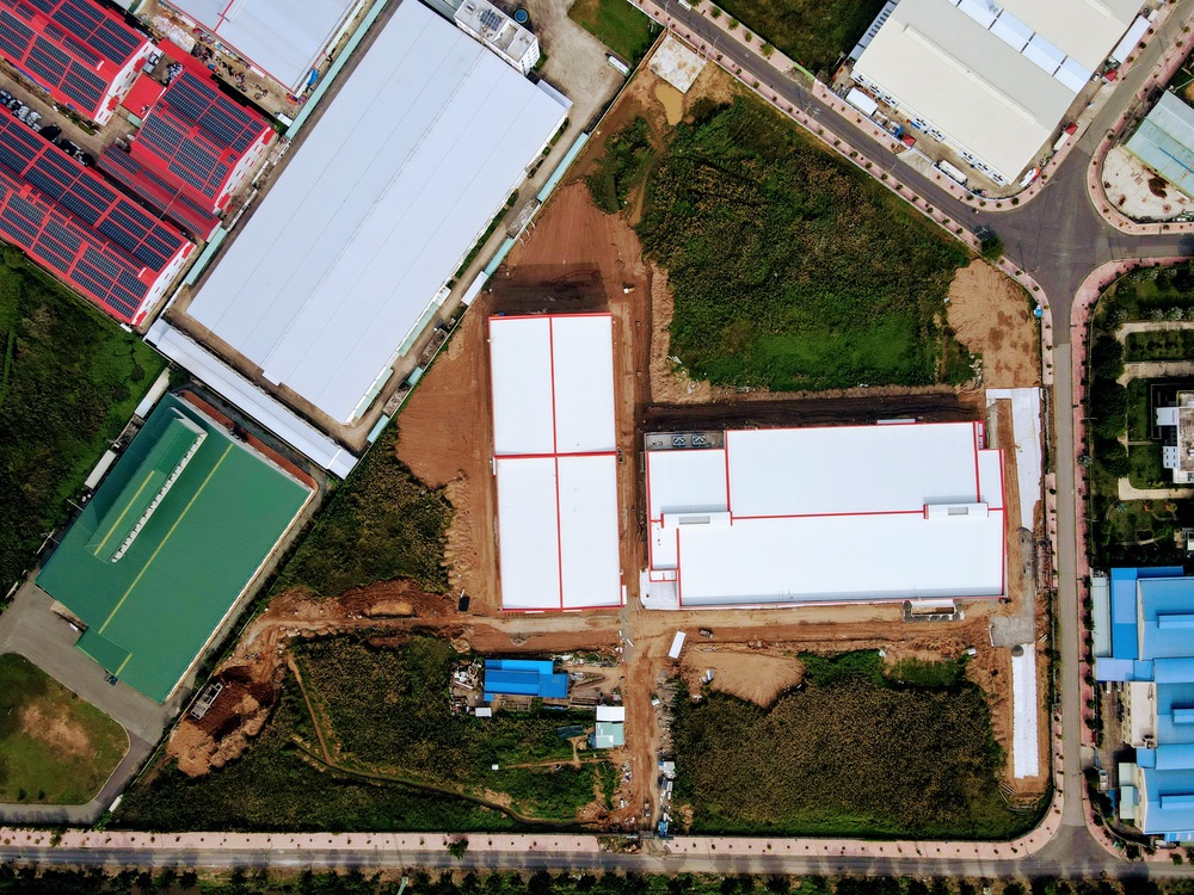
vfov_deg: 56.8
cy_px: 448
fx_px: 828
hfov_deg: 71.6
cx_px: 597
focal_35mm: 24
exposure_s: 1/725
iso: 100
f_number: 2.8
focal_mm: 4.5
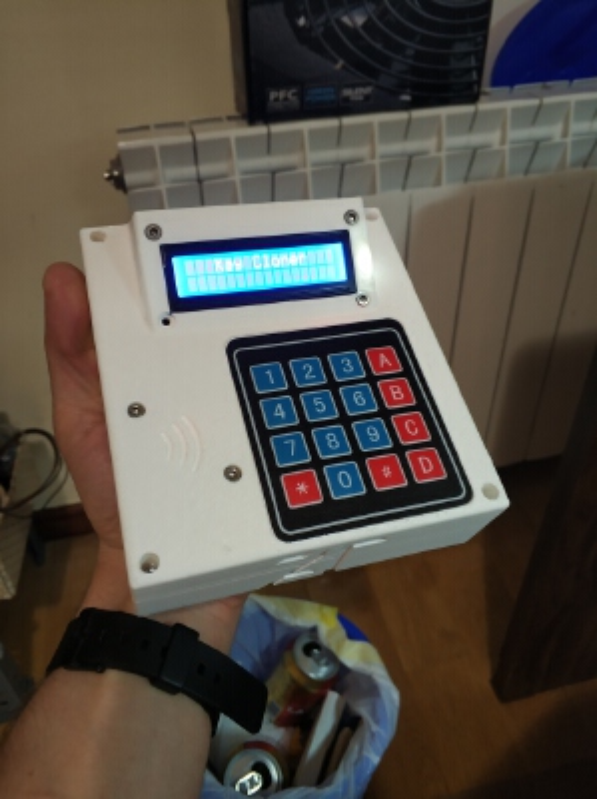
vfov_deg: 65.4
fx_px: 622
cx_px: 298
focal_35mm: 27
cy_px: 400
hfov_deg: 51.3
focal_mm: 3.82
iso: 409
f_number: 1.8
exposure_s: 1/17
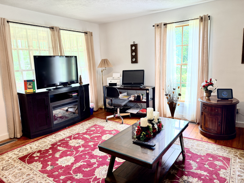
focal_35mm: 24
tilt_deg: -9.5
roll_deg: +2.1
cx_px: 122
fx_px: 169
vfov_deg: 56.8
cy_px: 92
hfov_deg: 71.6
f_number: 1.78
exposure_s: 1/60
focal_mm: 6.76
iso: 250
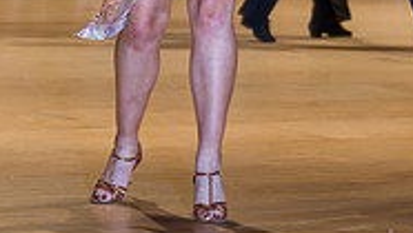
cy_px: -211
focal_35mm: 273
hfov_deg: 7.9
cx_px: 341
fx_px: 2992
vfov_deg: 4.4
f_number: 2.8
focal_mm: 70
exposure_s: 1/250
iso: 400
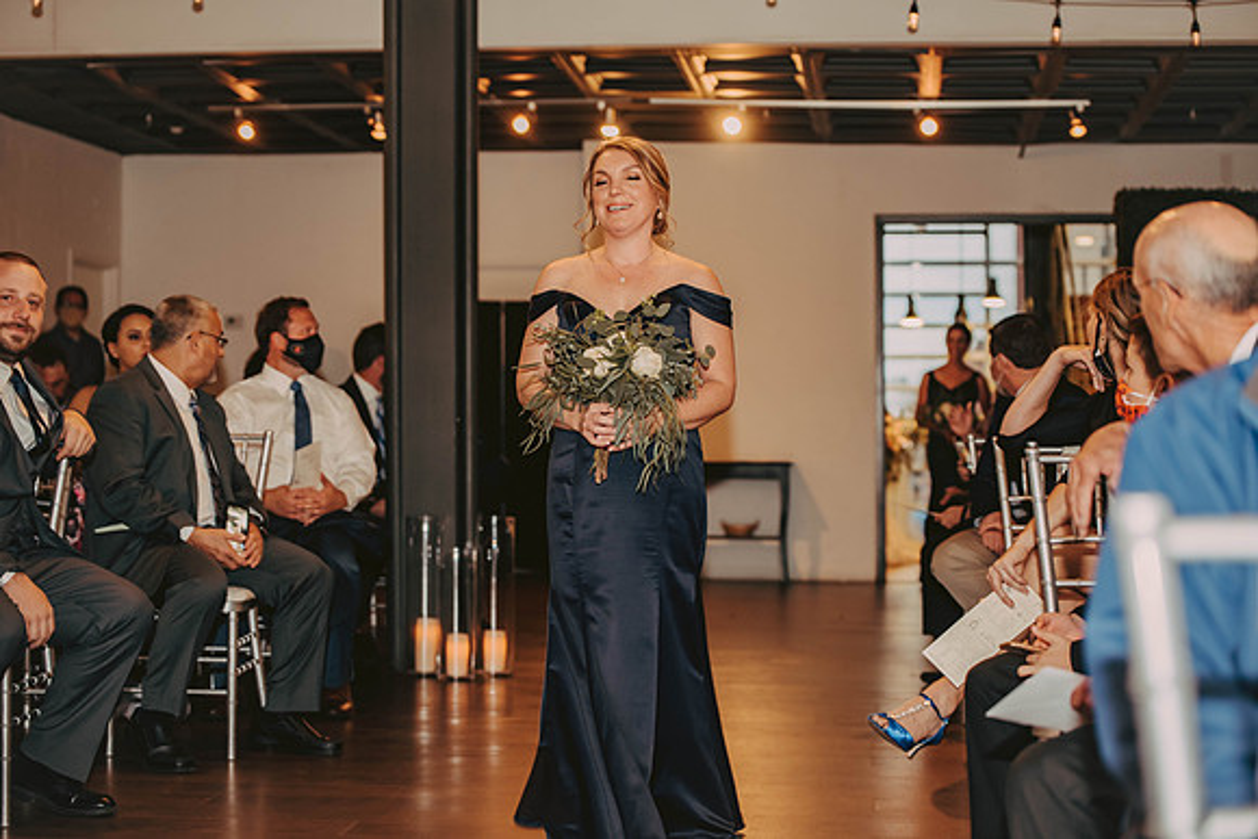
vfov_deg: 19.5
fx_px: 2447
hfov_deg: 28.8
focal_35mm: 70
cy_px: 420
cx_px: 629
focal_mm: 70
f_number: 3.2
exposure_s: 1/60
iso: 500
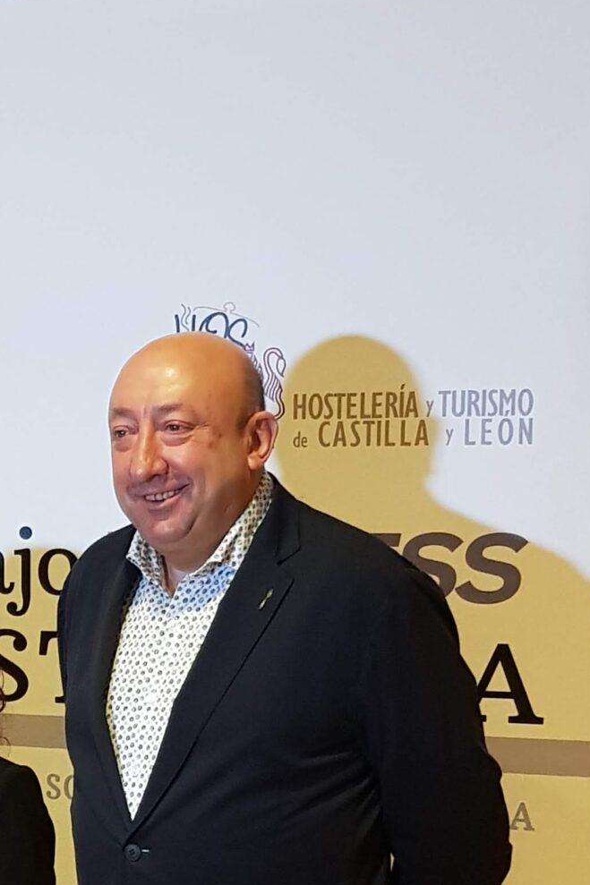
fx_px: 1721
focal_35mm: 70
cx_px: -244
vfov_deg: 27.9
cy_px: 781
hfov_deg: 17.8
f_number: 1.7
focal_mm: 4.2
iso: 250
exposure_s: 1/33
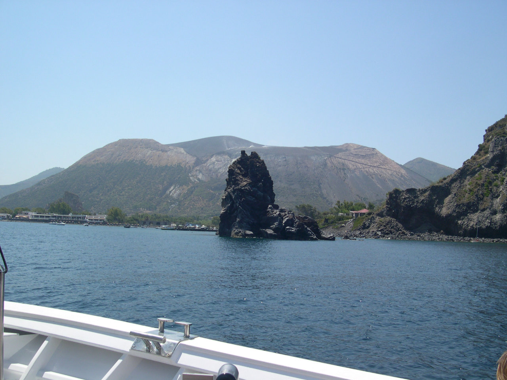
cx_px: 254
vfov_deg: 37.7
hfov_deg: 49.0
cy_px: 190
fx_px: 557
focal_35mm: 38
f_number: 7.6
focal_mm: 8
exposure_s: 1/271
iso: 100
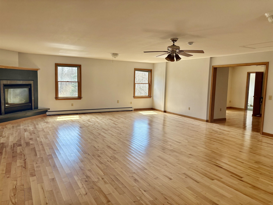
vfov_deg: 53.1
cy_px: 102
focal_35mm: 26
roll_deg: -1.1
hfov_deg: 67.3
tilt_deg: -5.6
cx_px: 136
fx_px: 205
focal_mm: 5.96
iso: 80
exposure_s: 1/213
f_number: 1.6
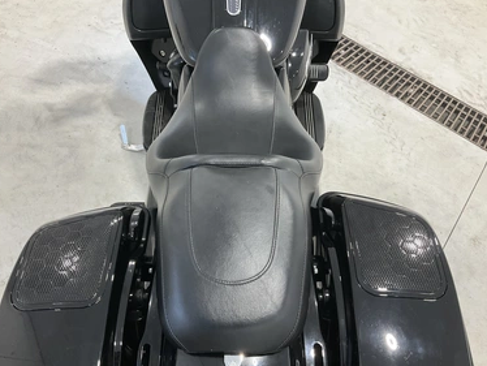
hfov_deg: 58.3
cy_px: 191
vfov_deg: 45.5
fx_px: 436
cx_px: 241
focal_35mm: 31
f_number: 1.8
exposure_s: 1/60
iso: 80
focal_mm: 3
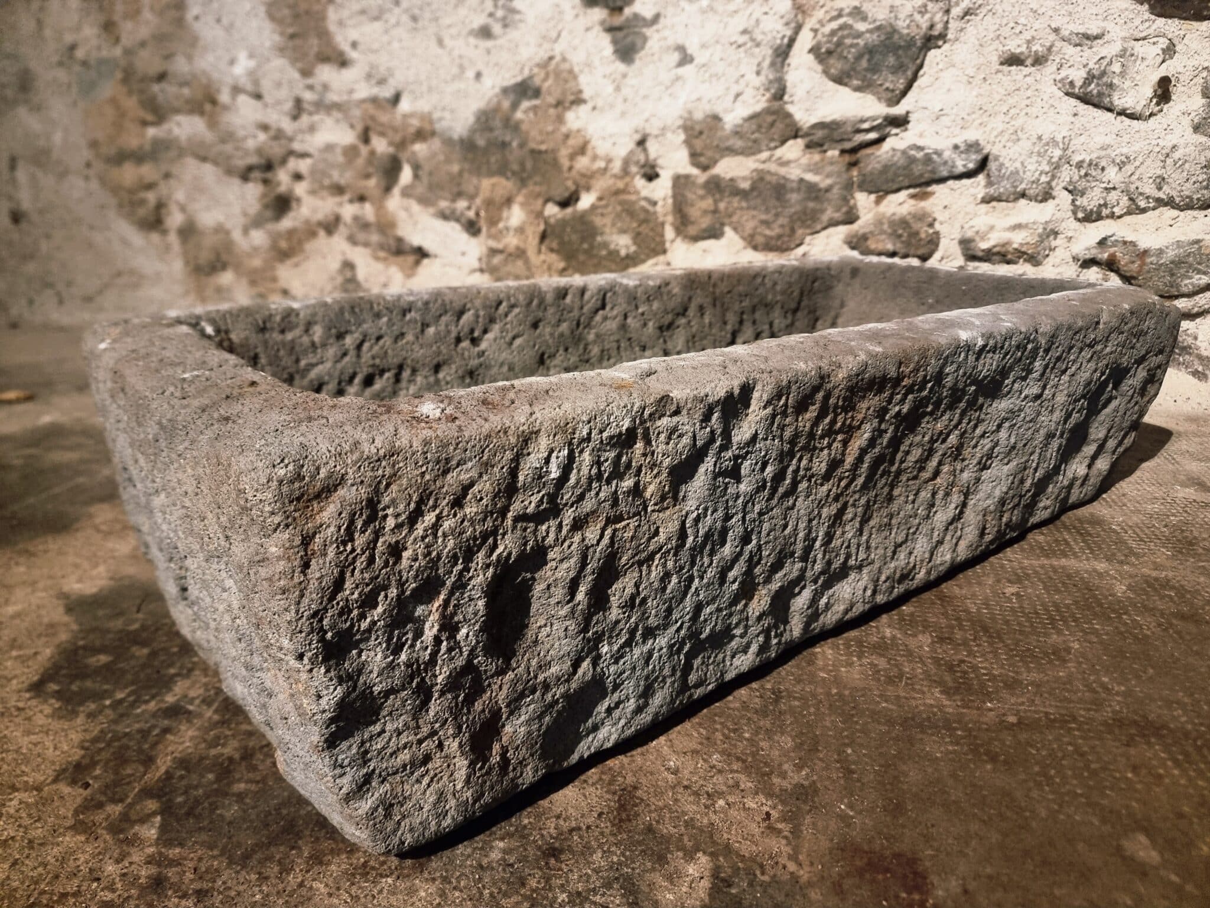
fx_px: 839
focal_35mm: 24
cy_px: 454
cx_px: 605
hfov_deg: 71.6
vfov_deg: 56.8
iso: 640
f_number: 1.8
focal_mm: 6.7
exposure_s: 1/25
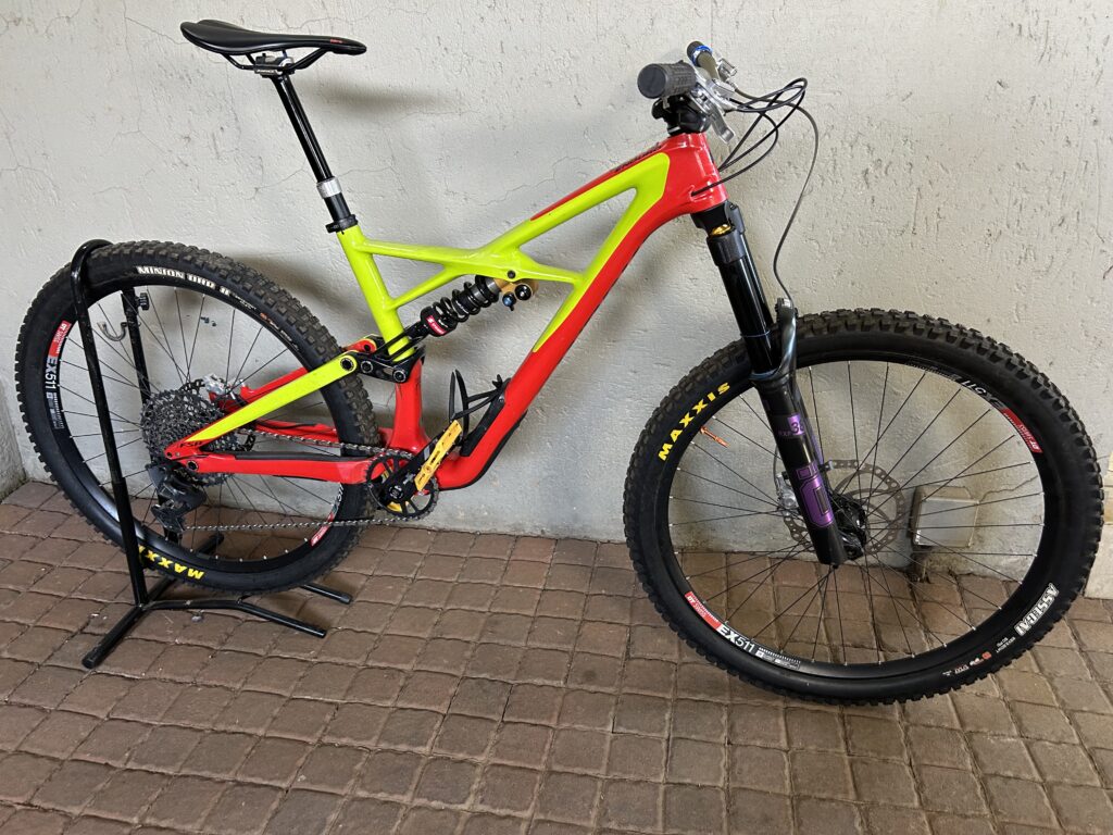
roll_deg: +0.5
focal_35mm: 26
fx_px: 836
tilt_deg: -23.8
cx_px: 556
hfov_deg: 67.3
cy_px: 418
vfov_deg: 53.1
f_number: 1.5
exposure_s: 1/60
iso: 200
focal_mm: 5.7
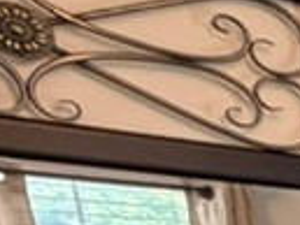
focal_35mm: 111
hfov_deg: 8.4
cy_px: 527
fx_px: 963
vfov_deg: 11.3
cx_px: 1170
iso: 250
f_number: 2.2
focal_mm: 2.22
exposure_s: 1/60
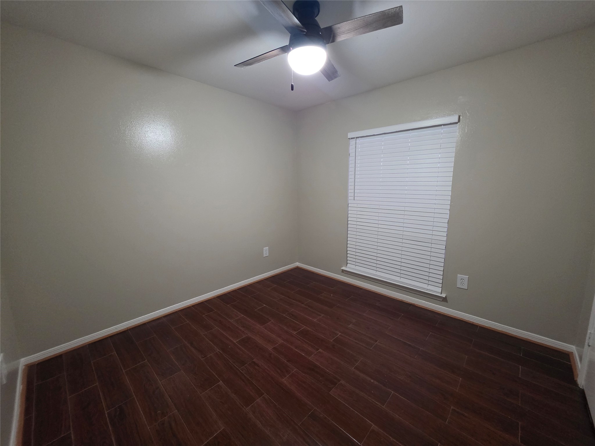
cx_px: 298
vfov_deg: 89.9
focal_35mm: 13
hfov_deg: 106.2
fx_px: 223
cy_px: 223
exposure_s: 1/60
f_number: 1.9
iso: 800
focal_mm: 2.2
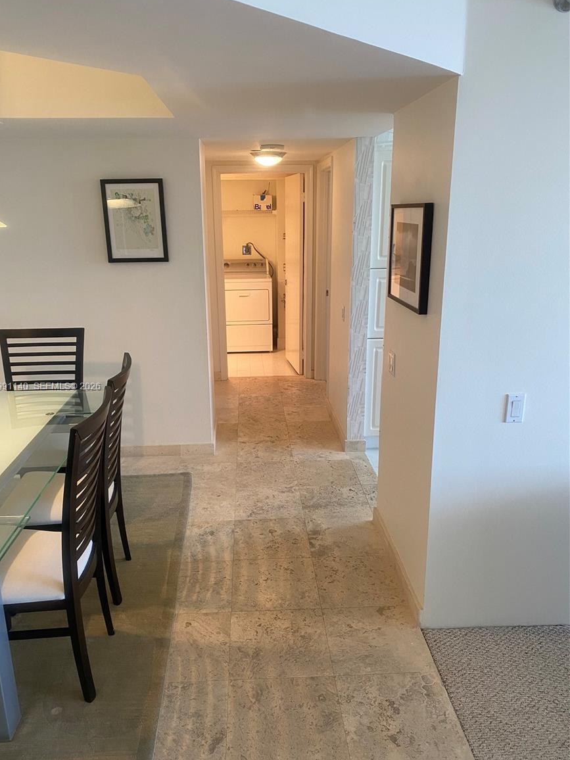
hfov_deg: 51.3
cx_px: 275
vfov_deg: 65.3
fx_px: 593
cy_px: 387
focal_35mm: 27
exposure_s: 1/60
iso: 80
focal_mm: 4.25
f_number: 1.8
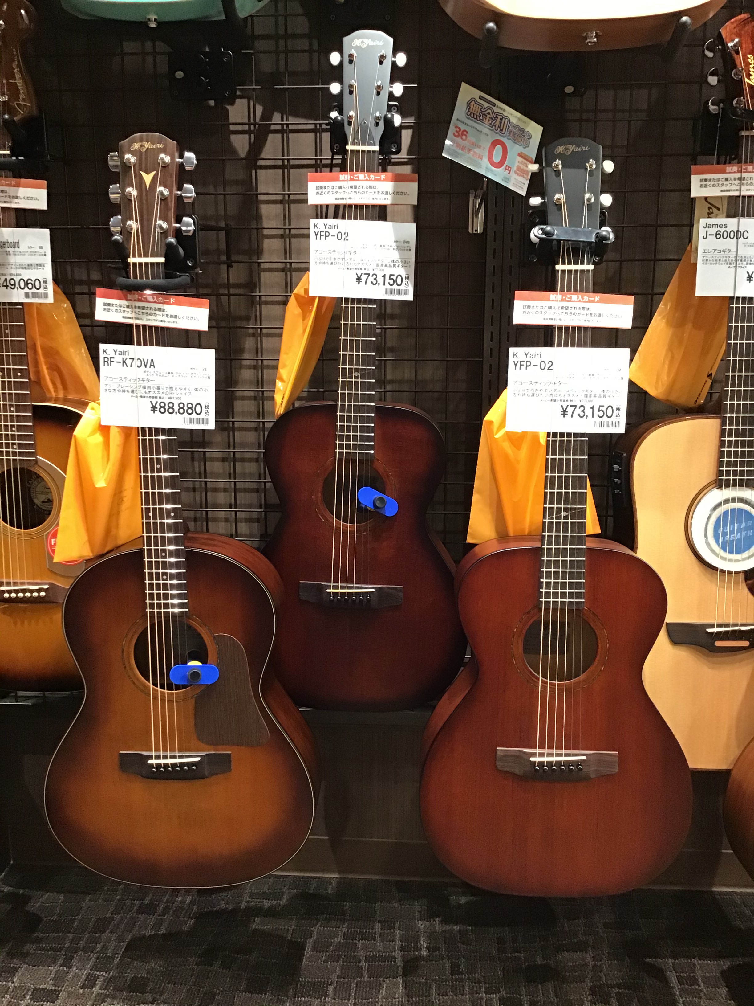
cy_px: 503
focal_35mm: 31
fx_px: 900
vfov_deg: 58.4
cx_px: 377
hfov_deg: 45.4
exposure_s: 1/24
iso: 200
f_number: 2.4
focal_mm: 3.3
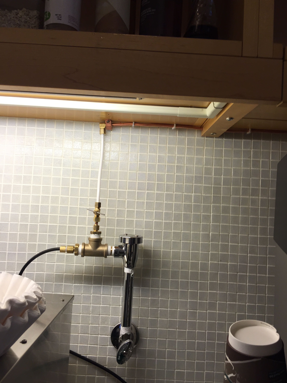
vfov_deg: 60.0
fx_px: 332
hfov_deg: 46.8
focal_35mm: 30
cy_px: 188
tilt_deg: +4.1
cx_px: 142
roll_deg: -3.2
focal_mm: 4.15
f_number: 2.2
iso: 40
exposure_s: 1/120
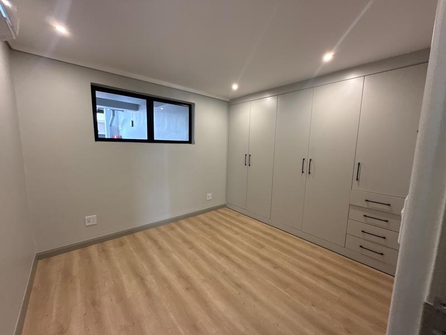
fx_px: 180
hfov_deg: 102.1
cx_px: 223
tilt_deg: -6.4
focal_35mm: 14
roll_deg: -1.5
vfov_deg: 85.7
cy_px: 168
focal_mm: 2.22
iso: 320
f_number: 2.2
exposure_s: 1/100
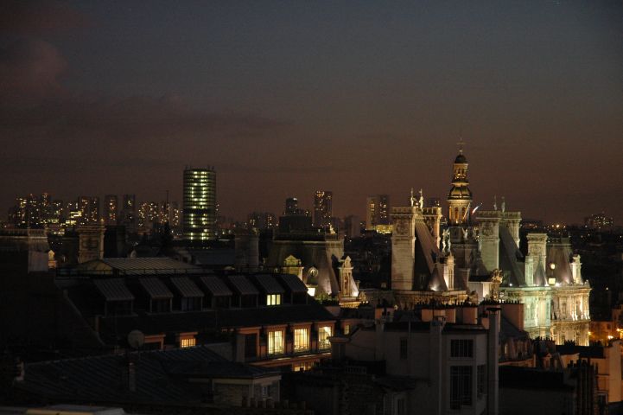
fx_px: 1816
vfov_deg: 13.0
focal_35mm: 105
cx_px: 312
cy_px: 208
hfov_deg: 19.5
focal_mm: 70
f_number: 4.5
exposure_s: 1/3
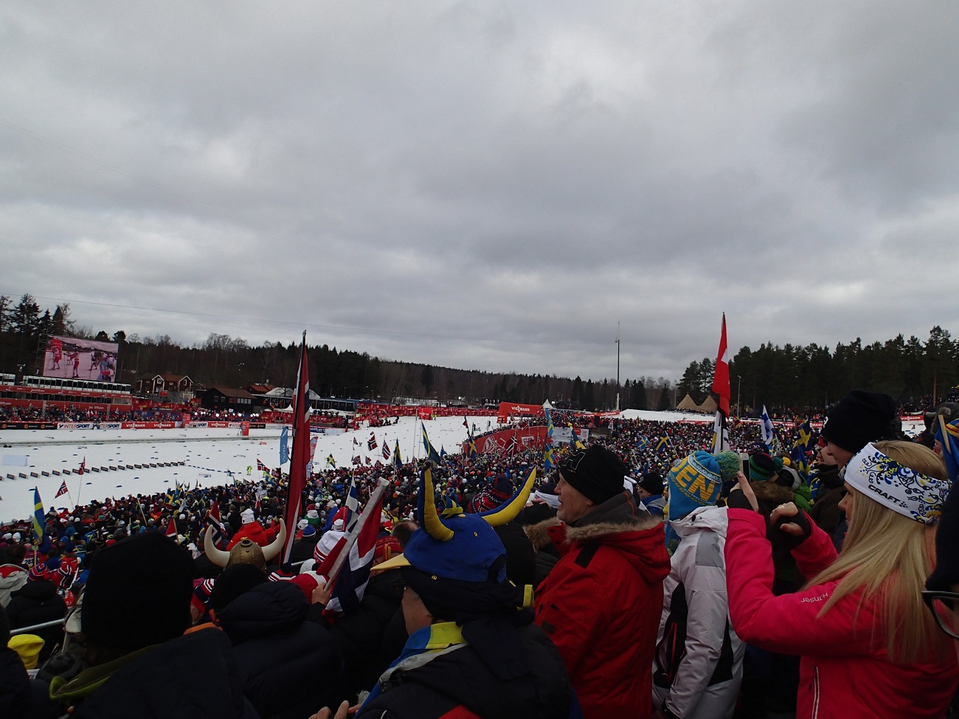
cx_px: 480
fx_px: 693
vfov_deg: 54.9
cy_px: 360
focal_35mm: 25
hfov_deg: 69.4
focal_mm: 4.5
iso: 100
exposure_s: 1/200
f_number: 8
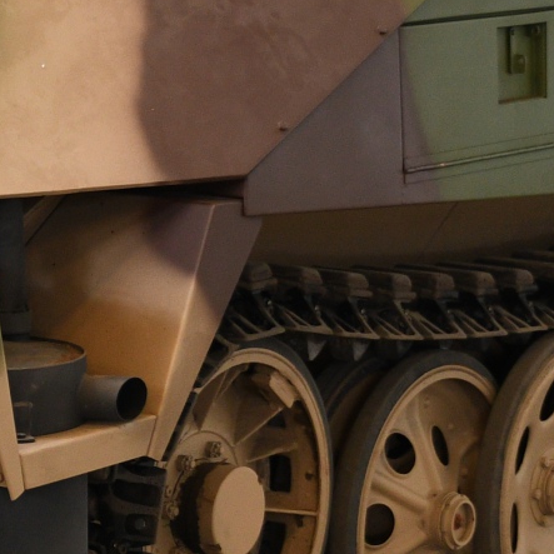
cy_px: 314
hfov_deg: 9.4
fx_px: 3332
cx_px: -73
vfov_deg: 9.5
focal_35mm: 184
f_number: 3
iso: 640
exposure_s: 1/40
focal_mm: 27
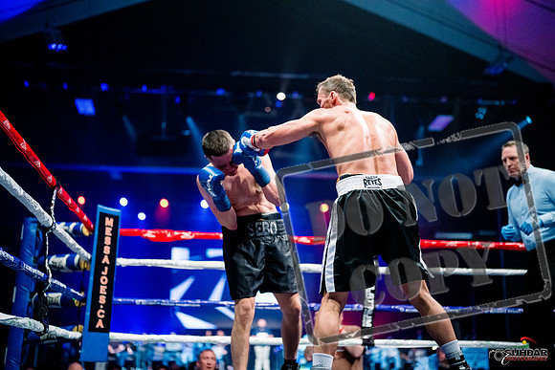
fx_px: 771
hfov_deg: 39.6
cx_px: 278
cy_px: 185
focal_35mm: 50
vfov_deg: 27.0
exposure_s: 1/1600
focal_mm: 50
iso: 6400
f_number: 1.4
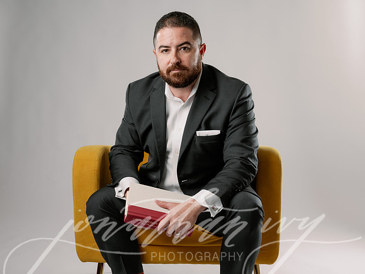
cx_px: 183
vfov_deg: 27.0
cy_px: 137
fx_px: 571
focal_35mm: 54
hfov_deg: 35.4
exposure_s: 1/200
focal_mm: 50
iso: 100
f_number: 5
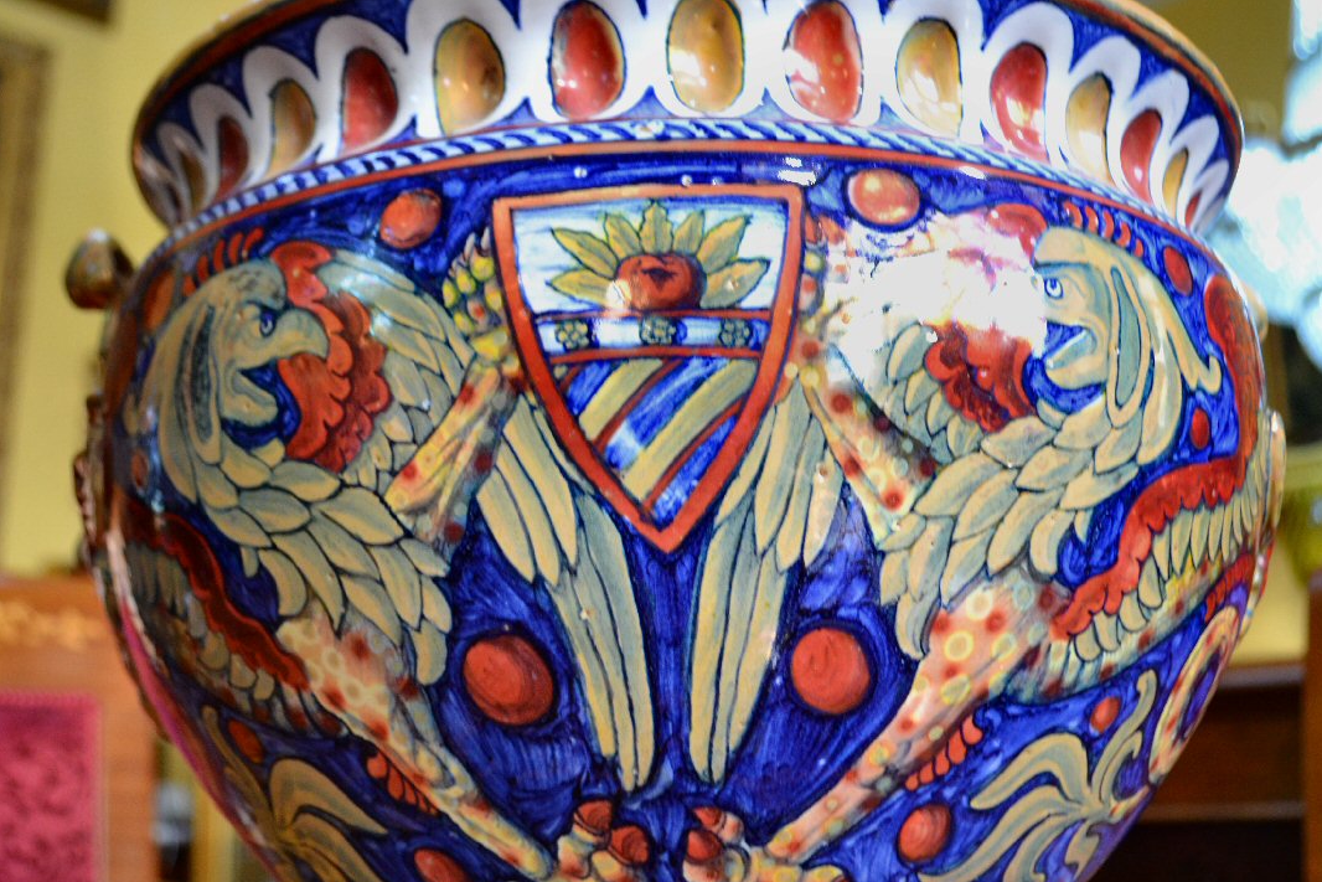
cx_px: 690
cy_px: 480
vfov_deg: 35.0
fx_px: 1396
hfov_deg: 50.7
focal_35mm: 38
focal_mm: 18
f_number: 3.5
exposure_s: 1/60
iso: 900
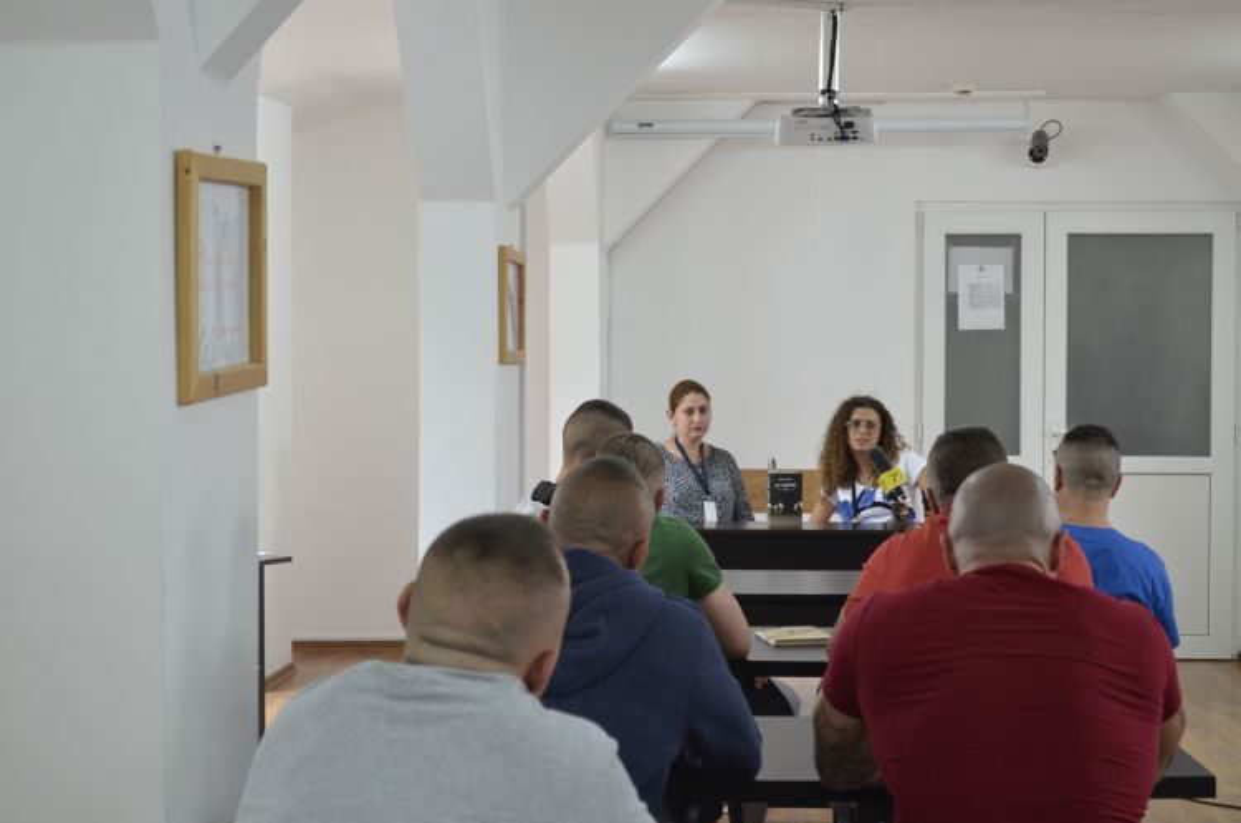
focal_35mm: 68
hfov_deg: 29.9
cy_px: 412
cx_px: 620
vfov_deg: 20.1
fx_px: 2322
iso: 800
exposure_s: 1/30
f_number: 5.3
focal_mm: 45
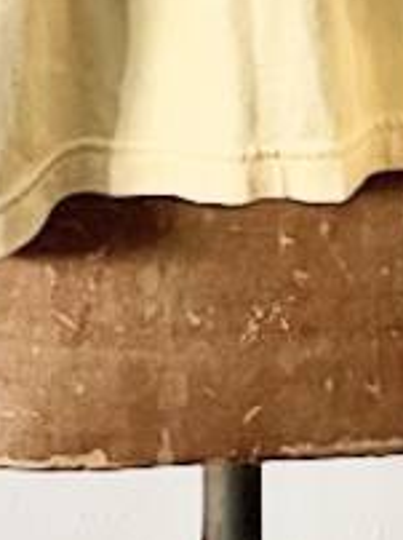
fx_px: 2567
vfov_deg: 9.9
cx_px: 264
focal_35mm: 165
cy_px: -920
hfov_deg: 9.0
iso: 160
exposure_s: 1/60
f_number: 1.6
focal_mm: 5.1
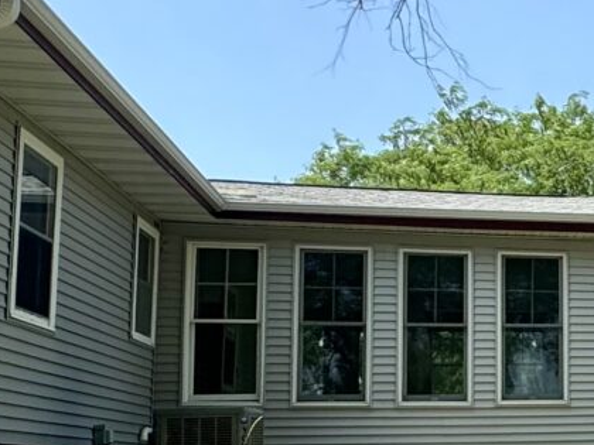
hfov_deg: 25.1
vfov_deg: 22.7
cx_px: 820
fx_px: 1098
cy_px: 339
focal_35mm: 64
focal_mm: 2.22
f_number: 2.2
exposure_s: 1/804
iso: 50
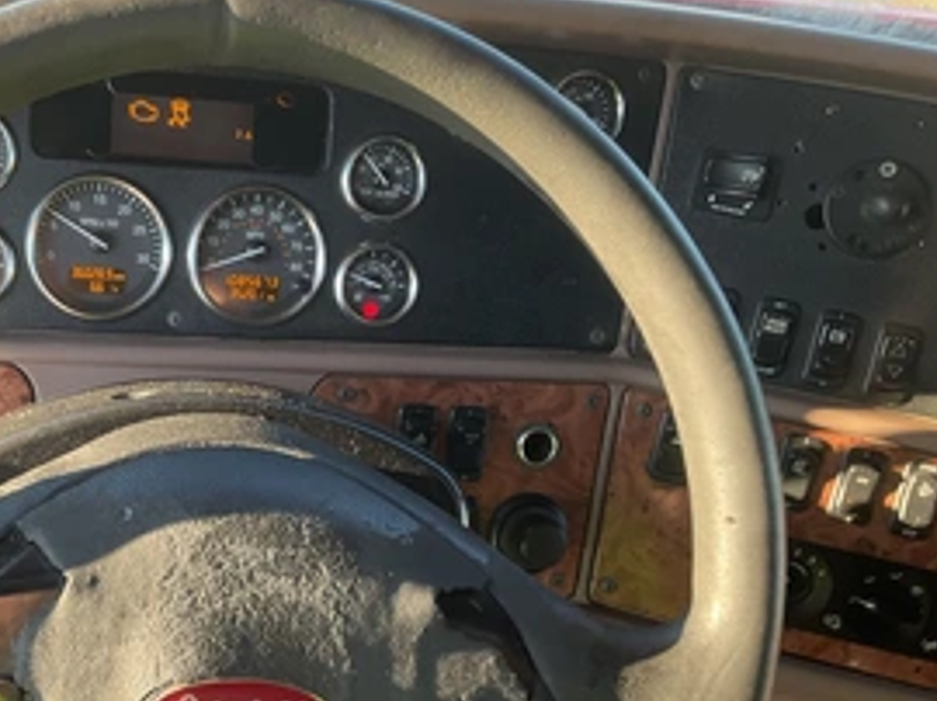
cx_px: 260
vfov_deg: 33.4
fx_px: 1163
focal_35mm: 43
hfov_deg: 42.8
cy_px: 444
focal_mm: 3
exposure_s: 1/102
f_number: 1.8
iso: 64
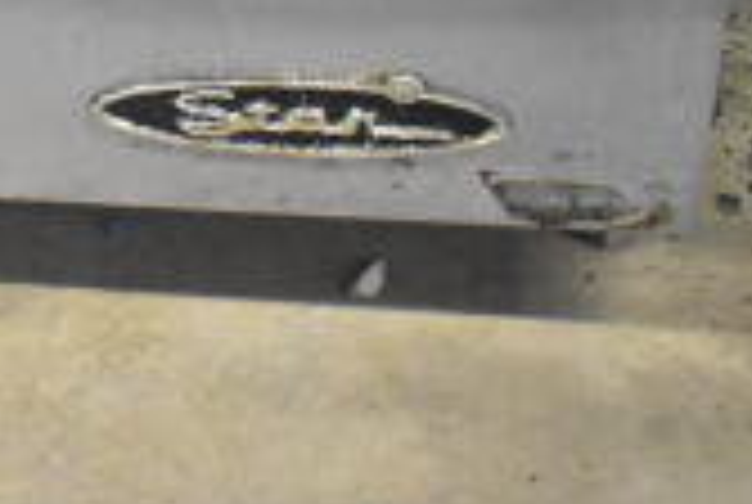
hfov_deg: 11.6
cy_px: -7
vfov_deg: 8.4
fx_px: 3432
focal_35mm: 164
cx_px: -576
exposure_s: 1/50
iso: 6400
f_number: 4.2
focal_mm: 30
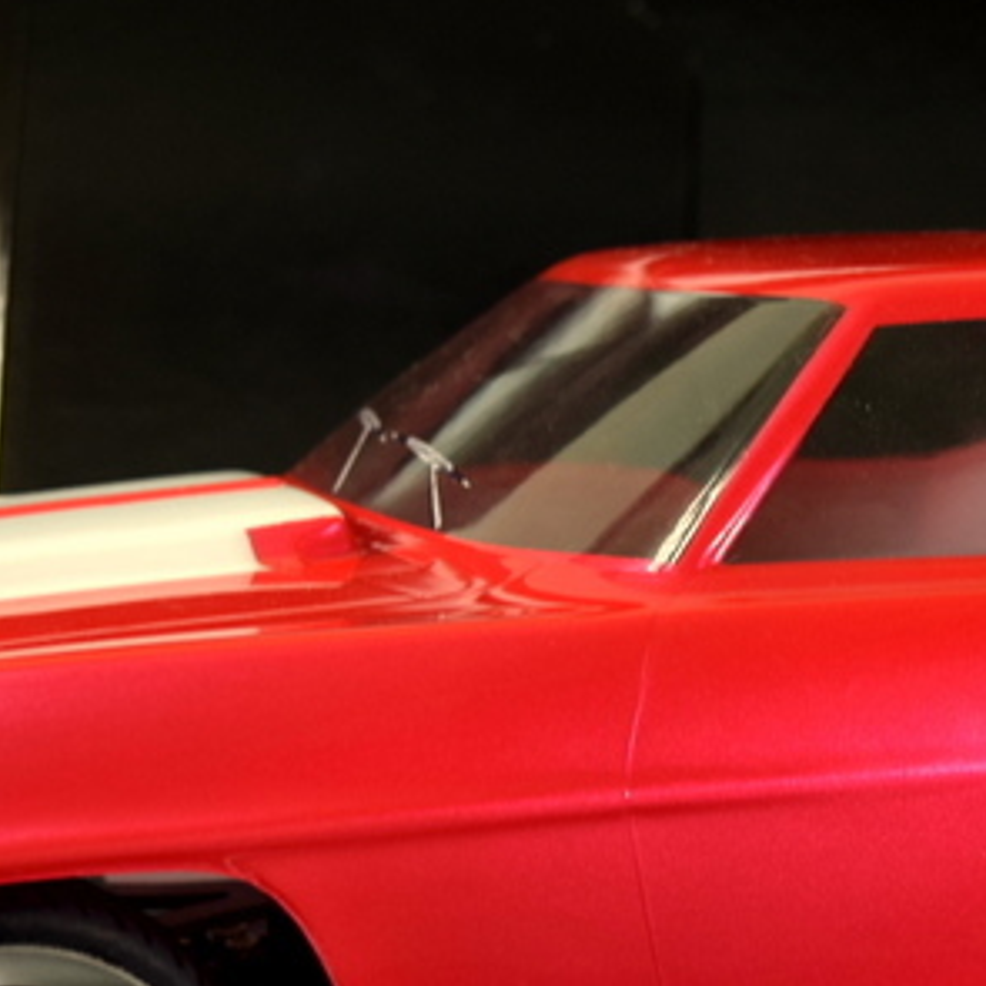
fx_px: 3560
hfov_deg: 15.6
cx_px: 852
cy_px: 744
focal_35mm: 110
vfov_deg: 15.7
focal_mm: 25
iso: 100
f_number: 5
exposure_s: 1/40
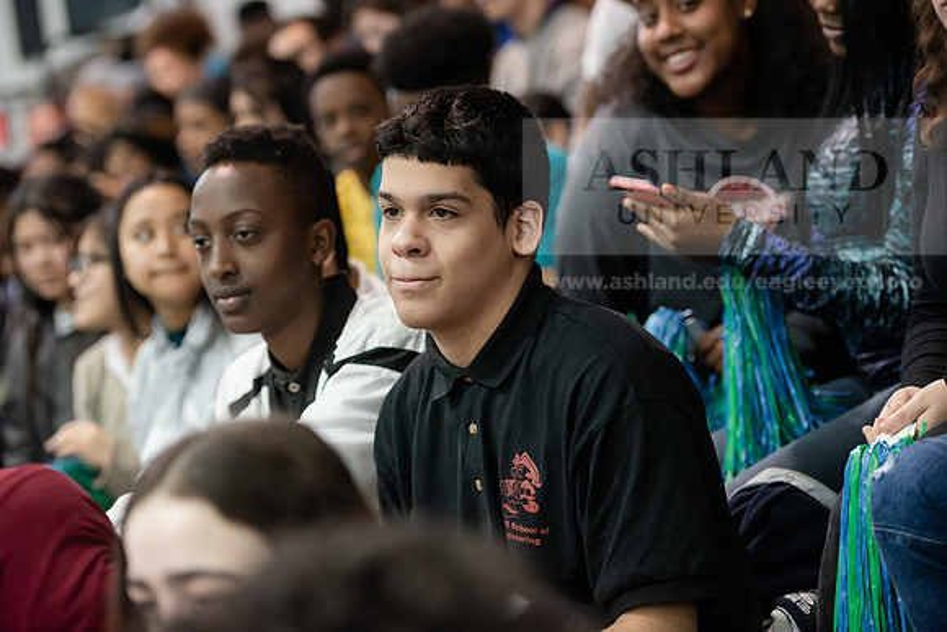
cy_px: 316
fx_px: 2631
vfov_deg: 13.7
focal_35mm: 100
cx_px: 474
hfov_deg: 20.4
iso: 5000
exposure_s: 1/200
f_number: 3.2
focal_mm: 100
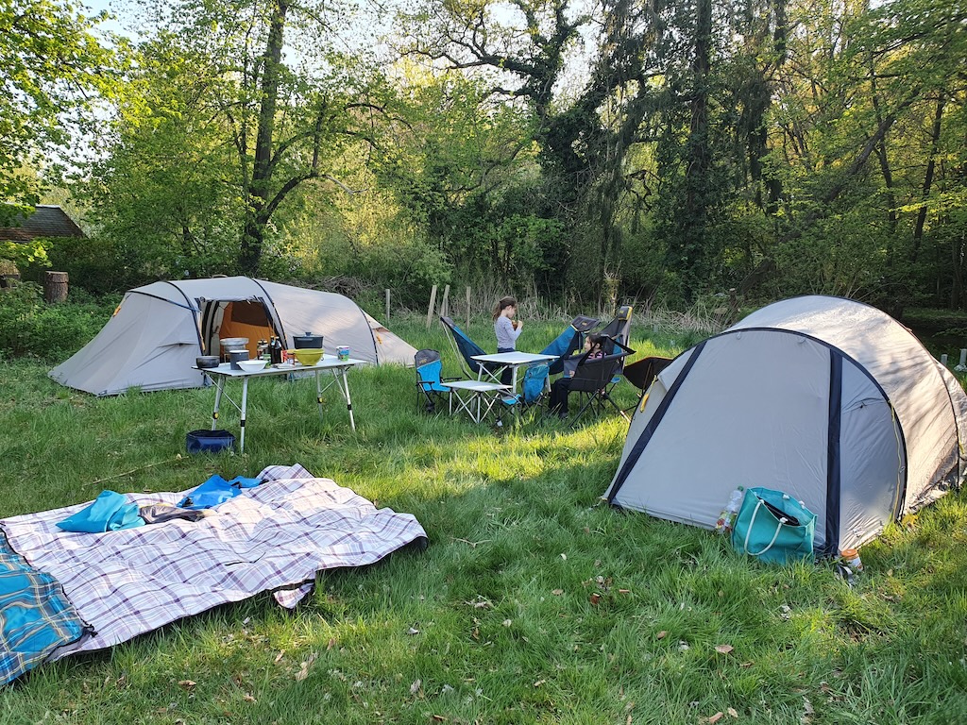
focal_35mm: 26
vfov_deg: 53.1
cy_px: 362
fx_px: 726
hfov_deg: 67.3
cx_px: 484
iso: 50
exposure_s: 1/141
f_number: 2.4
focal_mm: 4.32
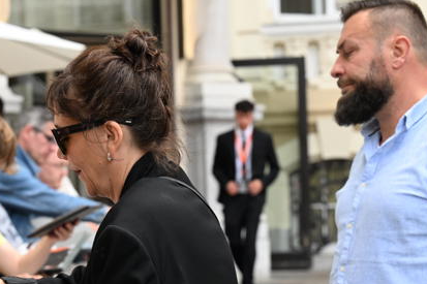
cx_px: 84
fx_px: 1387
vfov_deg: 11.6
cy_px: 236
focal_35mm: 117
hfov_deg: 17.4
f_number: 5
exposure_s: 1/1000
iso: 1600
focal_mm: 70
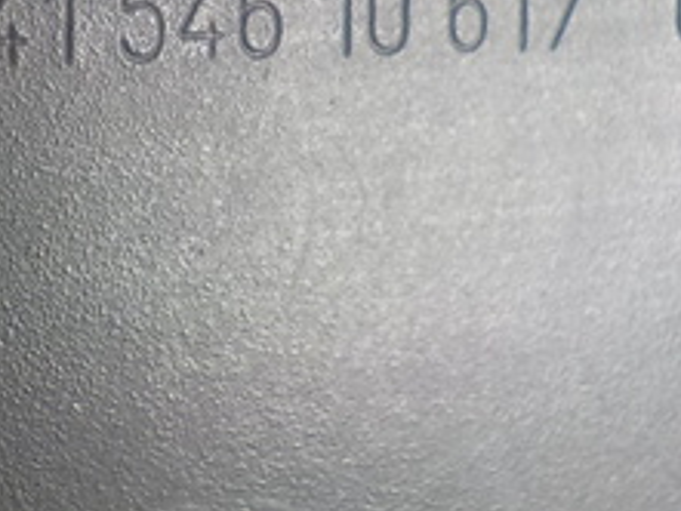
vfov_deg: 16.5
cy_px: -58
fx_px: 1712
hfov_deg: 21.9
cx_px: 43
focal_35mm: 87
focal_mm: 4.1
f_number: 3.3
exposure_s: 1/30
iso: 125
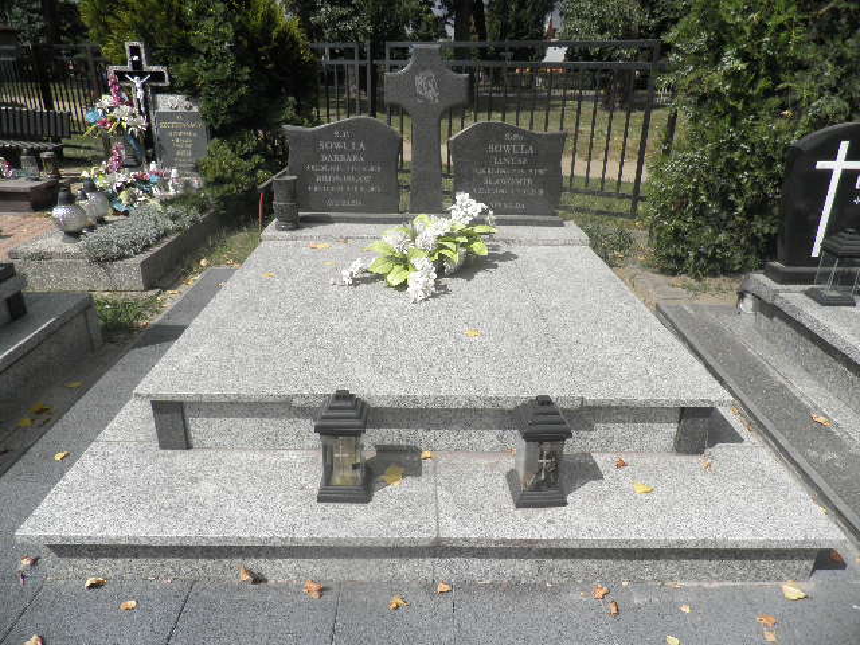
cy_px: 322
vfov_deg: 56.8
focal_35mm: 24
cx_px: 430
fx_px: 596
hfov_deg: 71.6
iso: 64
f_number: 8.3
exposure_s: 1/200
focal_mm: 4.3
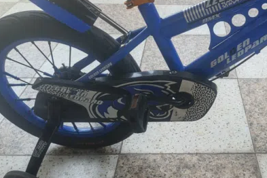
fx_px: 289
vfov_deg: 34.2
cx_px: 196
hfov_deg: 47.9
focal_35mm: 39
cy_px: 99
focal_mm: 5.56
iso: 60
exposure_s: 1/100
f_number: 1.8
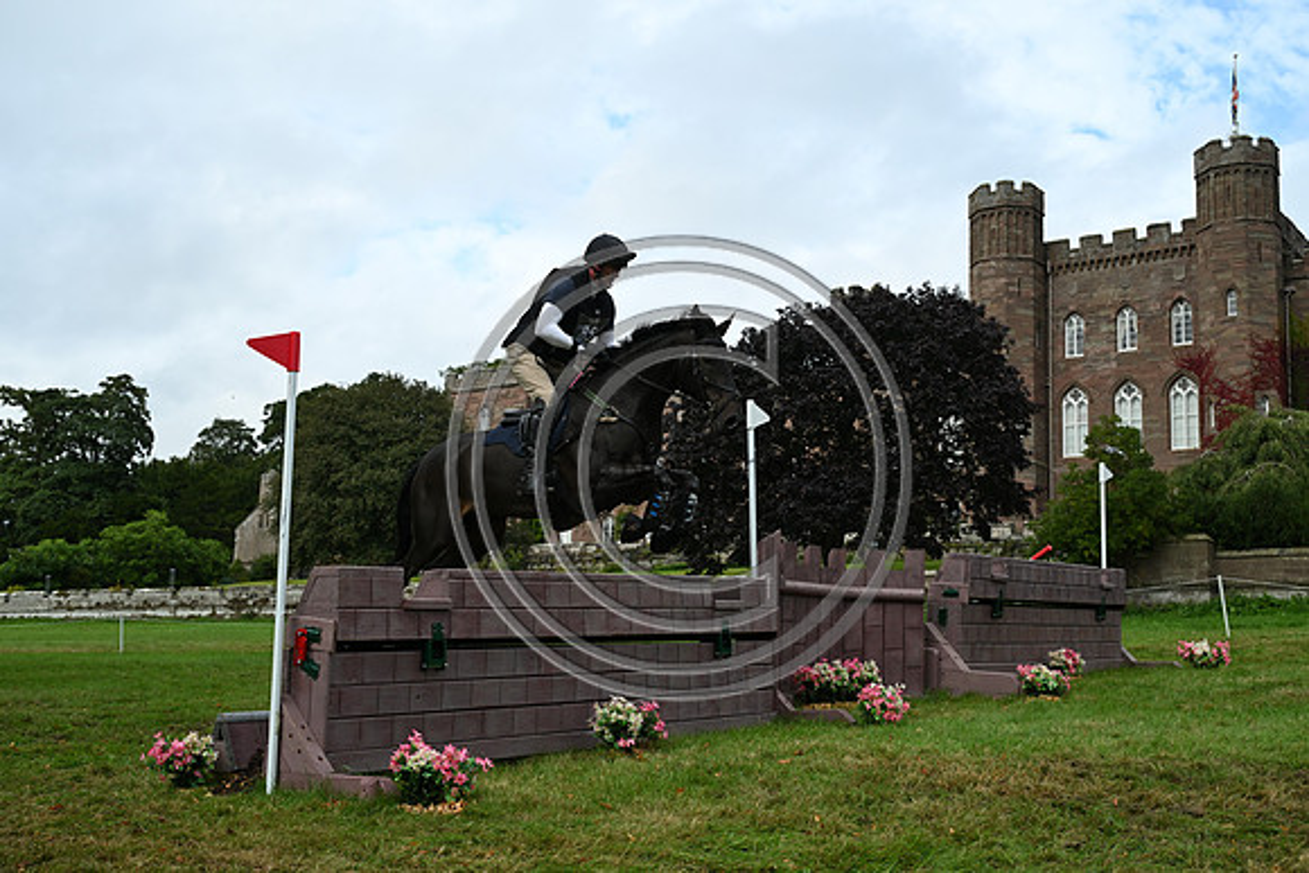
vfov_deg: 33.4
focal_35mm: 40
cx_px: 654
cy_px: 436
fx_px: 1455
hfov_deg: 48.4
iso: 360
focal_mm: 40
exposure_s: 1/1250
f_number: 5.6
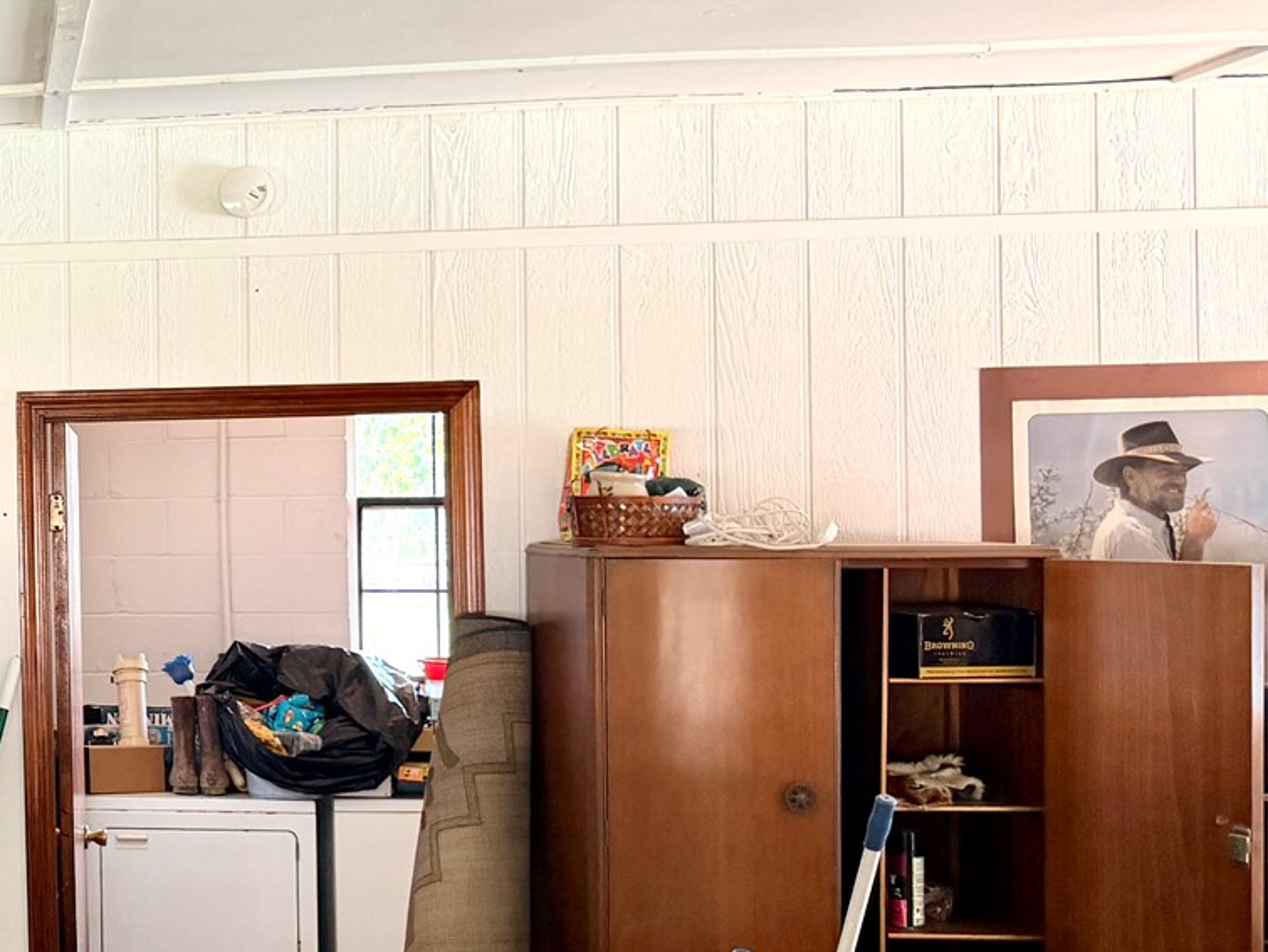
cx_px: -277
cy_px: 505
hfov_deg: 27.6
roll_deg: +2.3
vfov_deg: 24.0
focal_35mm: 61
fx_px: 2236
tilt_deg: +1.2
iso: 200
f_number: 1.78
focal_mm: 6.76
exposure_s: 1/119
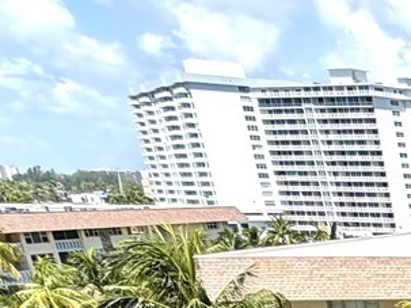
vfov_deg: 17.2
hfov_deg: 16.3
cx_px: 917
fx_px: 878
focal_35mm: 74
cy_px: 510
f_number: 2.2
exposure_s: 1/770
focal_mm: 2.22
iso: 25
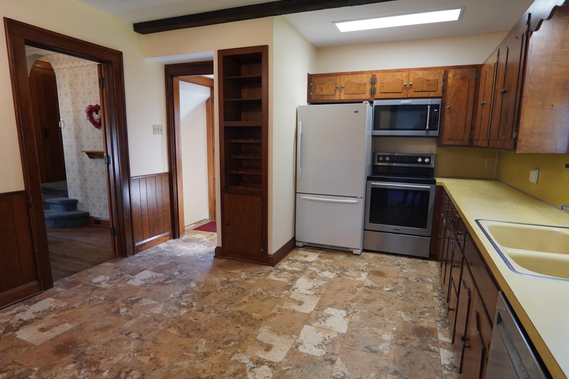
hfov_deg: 86.9
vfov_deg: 64.5
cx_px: 289
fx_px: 300
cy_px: 194
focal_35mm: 19
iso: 1250
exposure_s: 1/160
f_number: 4
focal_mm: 12
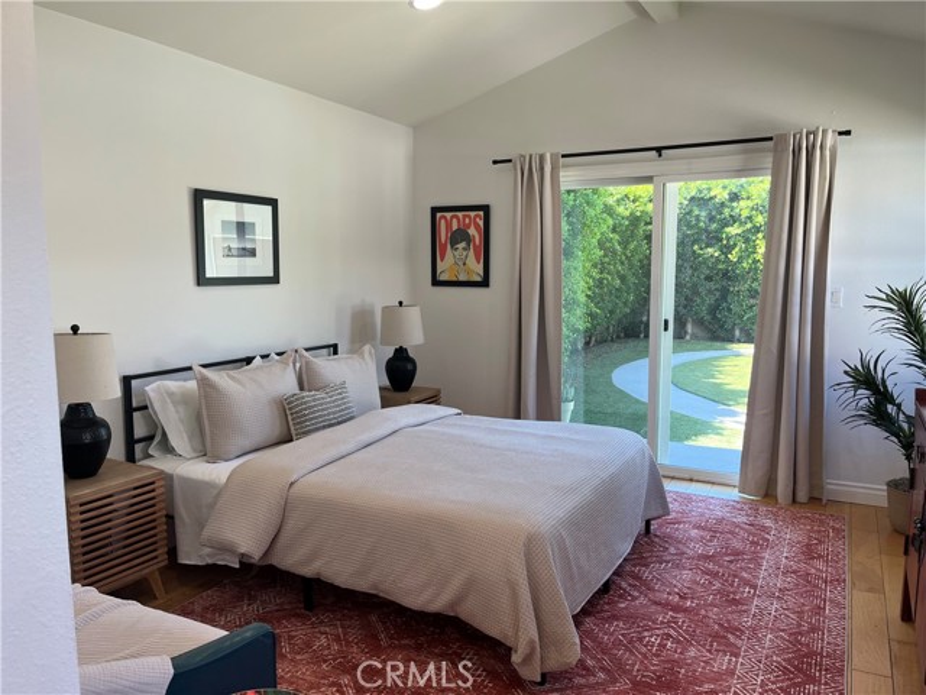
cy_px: 348
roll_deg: +0.1
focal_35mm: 26
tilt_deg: -8.2
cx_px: 463
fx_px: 696
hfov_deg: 67.3
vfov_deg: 53.1
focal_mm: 5.1
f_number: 1.6
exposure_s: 1/120
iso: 50
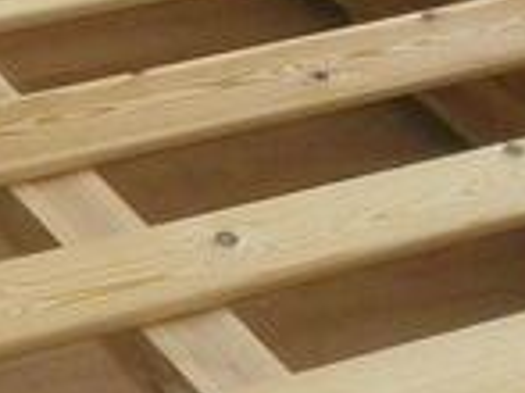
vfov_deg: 8.1
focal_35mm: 184
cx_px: -679
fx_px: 2788
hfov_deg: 9.7
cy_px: 200
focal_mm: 4.8
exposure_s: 1/30
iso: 125
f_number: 2.9
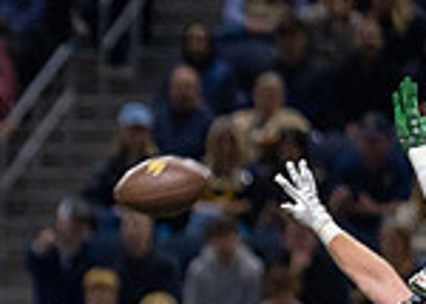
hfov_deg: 2.1
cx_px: -305
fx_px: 11646
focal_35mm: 963
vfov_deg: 1.5
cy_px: 490
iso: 2000
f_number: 2.8
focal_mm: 200
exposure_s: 1/1000
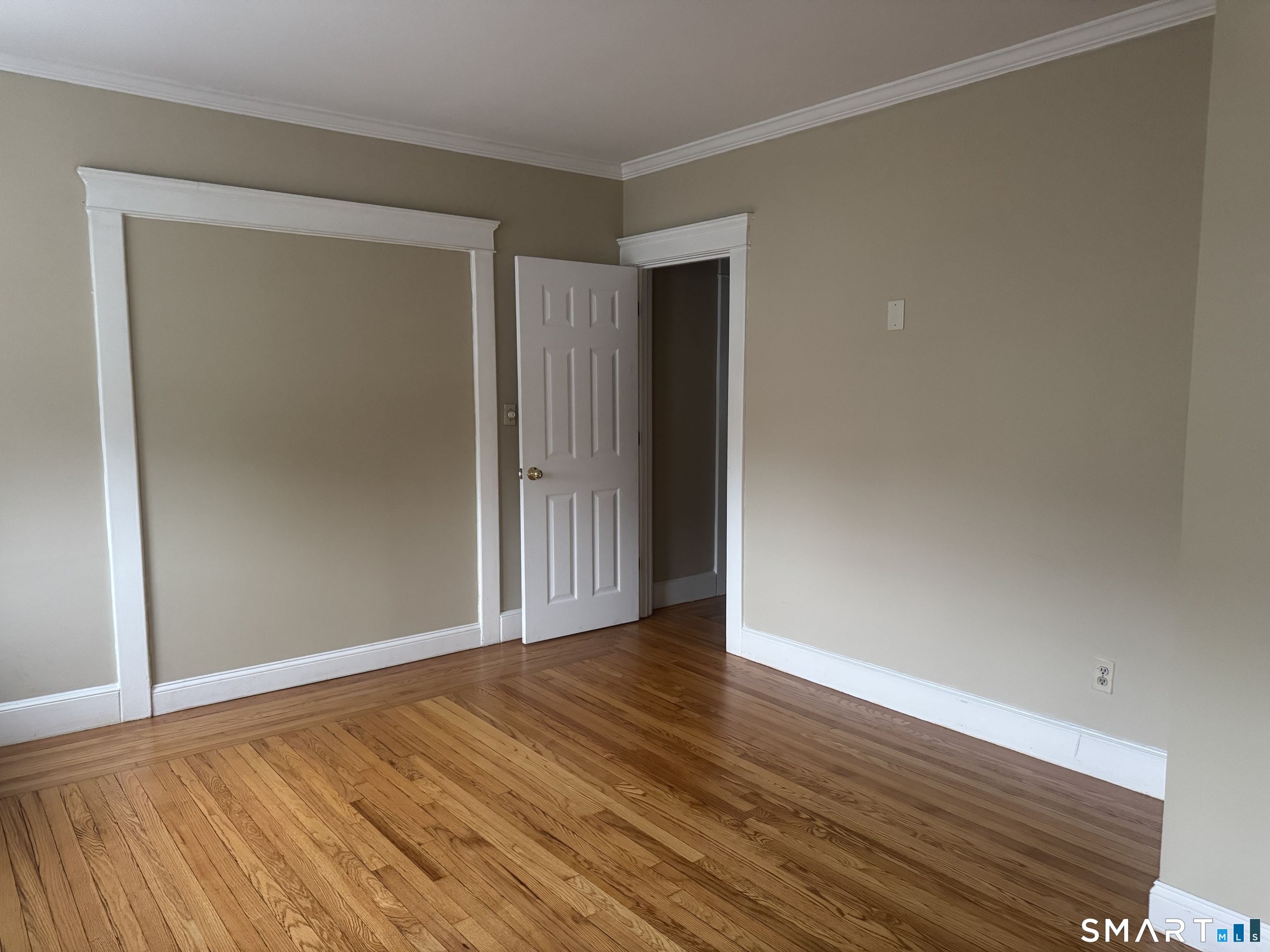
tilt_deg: -6.6
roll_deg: -0.8
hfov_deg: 71.6
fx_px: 881
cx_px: 635
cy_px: 476
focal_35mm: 24
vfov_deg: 56.8
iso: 500
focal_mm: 6.76
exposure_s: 1/60
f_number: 1.78
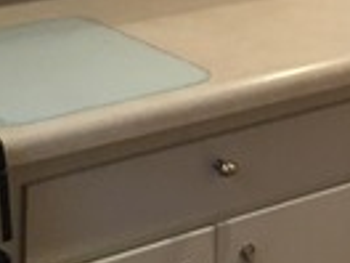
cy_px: -279
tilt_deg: -5.4
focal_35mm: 141
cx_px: 506
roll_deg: -2.4
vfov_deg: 9.7
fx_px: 1426
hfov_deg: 13.3
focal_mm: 4.15
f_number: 2.2
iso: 125
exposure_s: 1/30
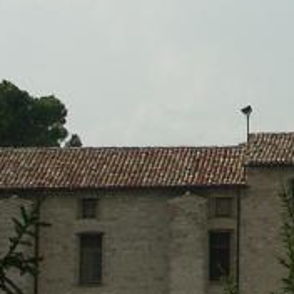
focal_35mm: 314
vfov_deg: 5.5
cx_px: 715
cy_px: -97
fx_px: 3017
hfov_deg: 5.4
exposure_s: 1/400
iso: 64
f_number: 8
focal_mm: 15.61
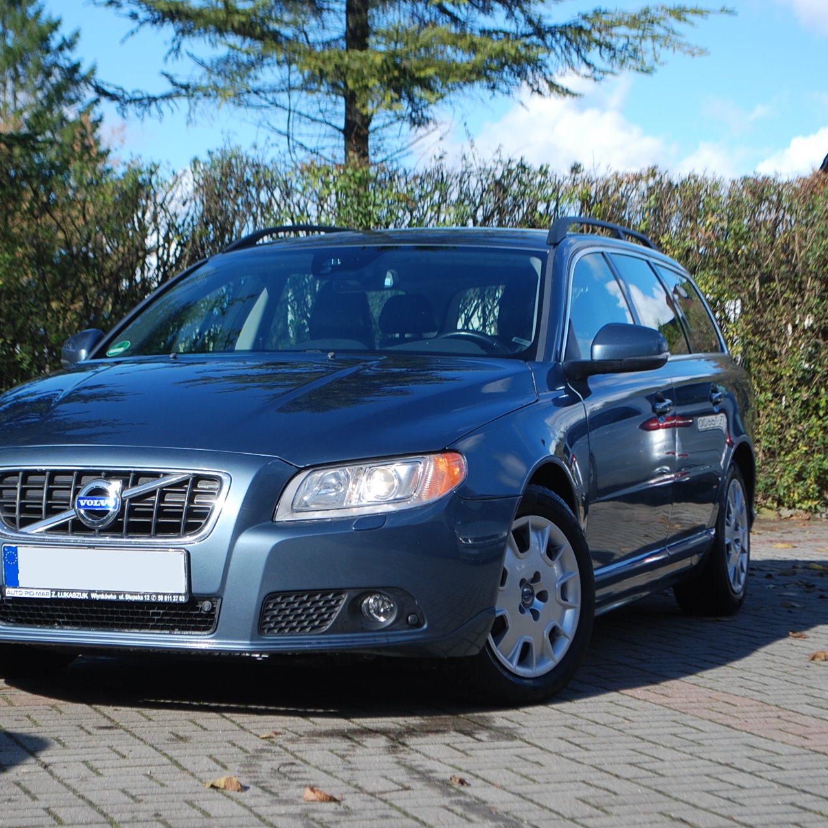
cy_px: 410
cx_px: 276
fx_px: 2300
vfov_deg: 20.4
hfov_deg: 20.3
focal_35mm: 85
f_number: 7.1
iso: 100
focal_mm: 44
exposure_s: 1/200
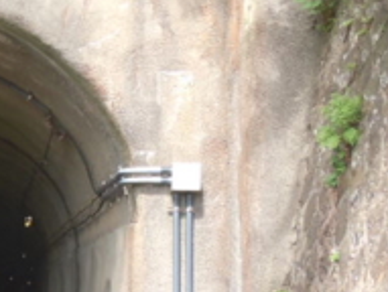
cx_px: -89
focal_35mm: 94
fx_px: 1056
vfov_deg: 15.7
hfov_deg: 19.5
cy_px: 209
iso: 100
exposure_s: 1/60
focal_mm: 5.4
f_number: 3.5
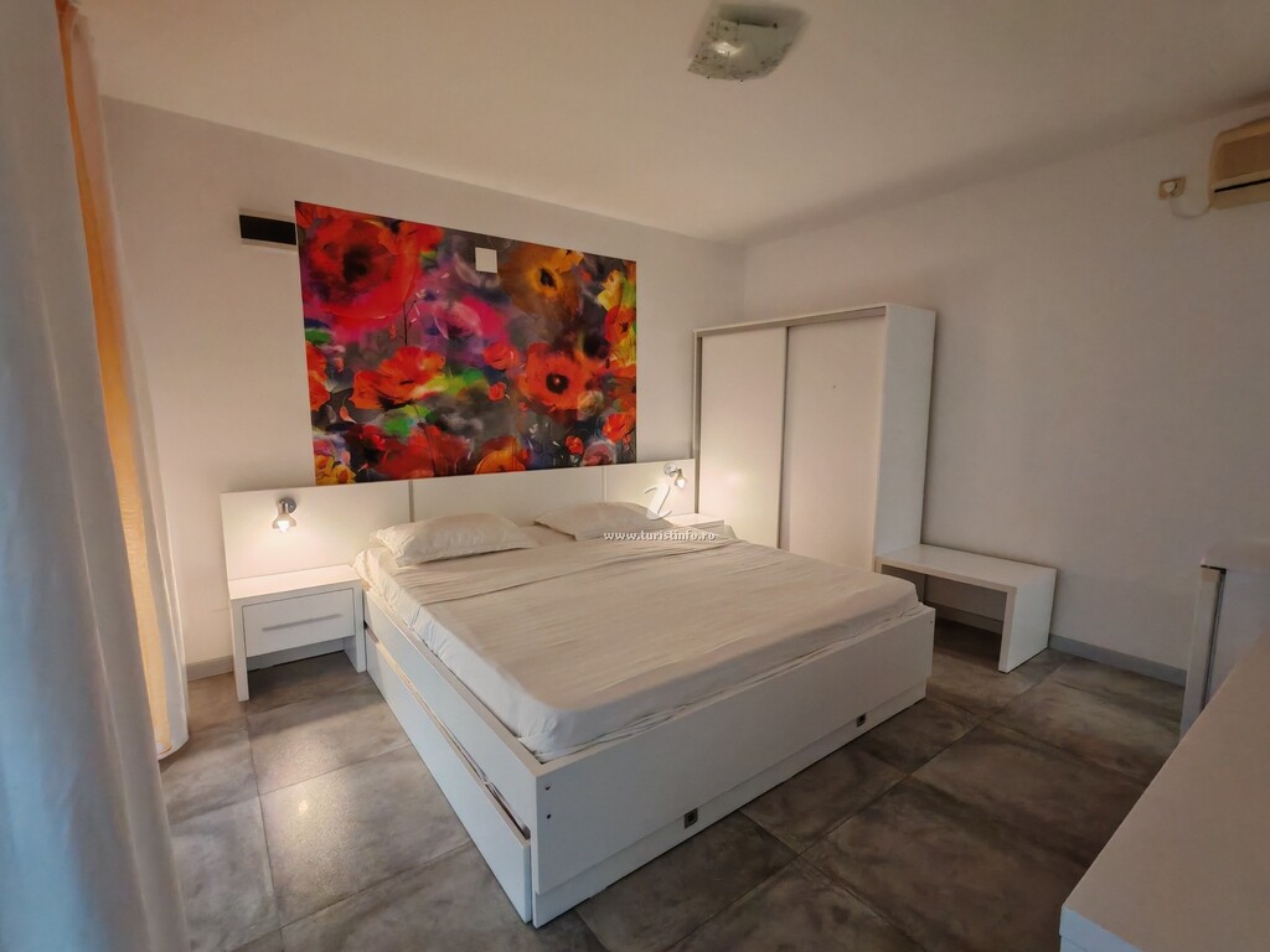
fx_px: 587
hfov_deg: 94.5
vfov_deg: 78.1
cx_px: 635
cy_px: 476
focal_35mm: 16
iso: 400
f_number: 2.2
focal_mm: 1.96
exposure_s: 1/50
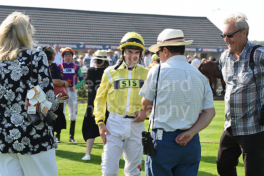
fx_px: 623
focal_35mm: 85
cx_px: 132
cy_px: 88
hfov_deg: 23.9
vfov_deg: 16.1
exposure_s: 1/800
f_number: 6.3
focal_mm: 85
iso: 400
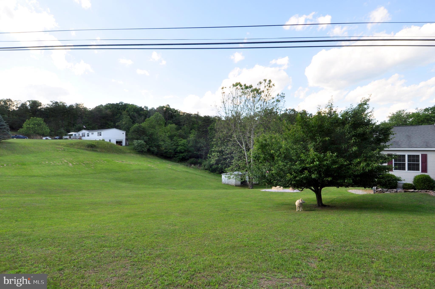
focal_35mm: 18
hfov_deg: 90.1
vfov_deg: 67.2
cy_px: 144
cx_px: 218
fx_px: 217
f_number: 9.5
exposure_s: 1/250
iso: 360
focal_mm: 12
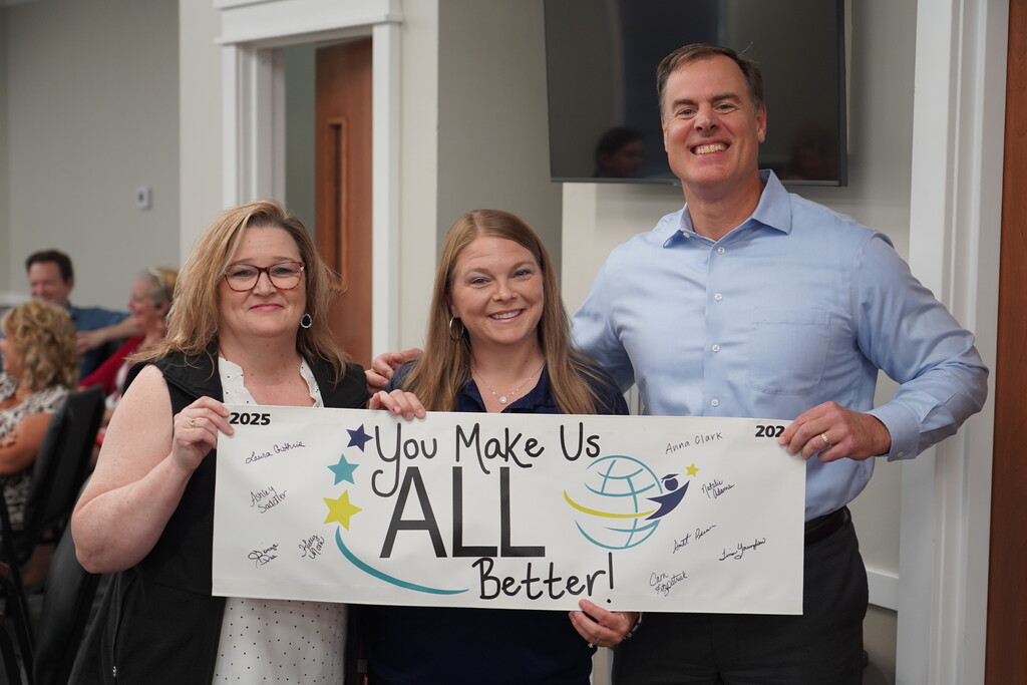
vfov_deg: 20.9
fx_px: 1854
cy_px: 342
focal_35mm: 65
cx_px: 514
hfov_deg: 31.0
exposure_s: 1/160
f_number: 4
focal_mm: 65
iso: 1000
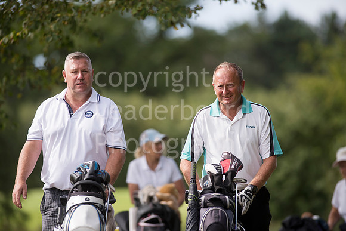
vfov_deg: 4.6
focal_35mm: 300
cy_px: 116
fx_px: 2884
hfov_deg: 6.9
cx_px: 173
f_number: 4
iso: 320
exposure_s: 1/2500
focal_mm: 300
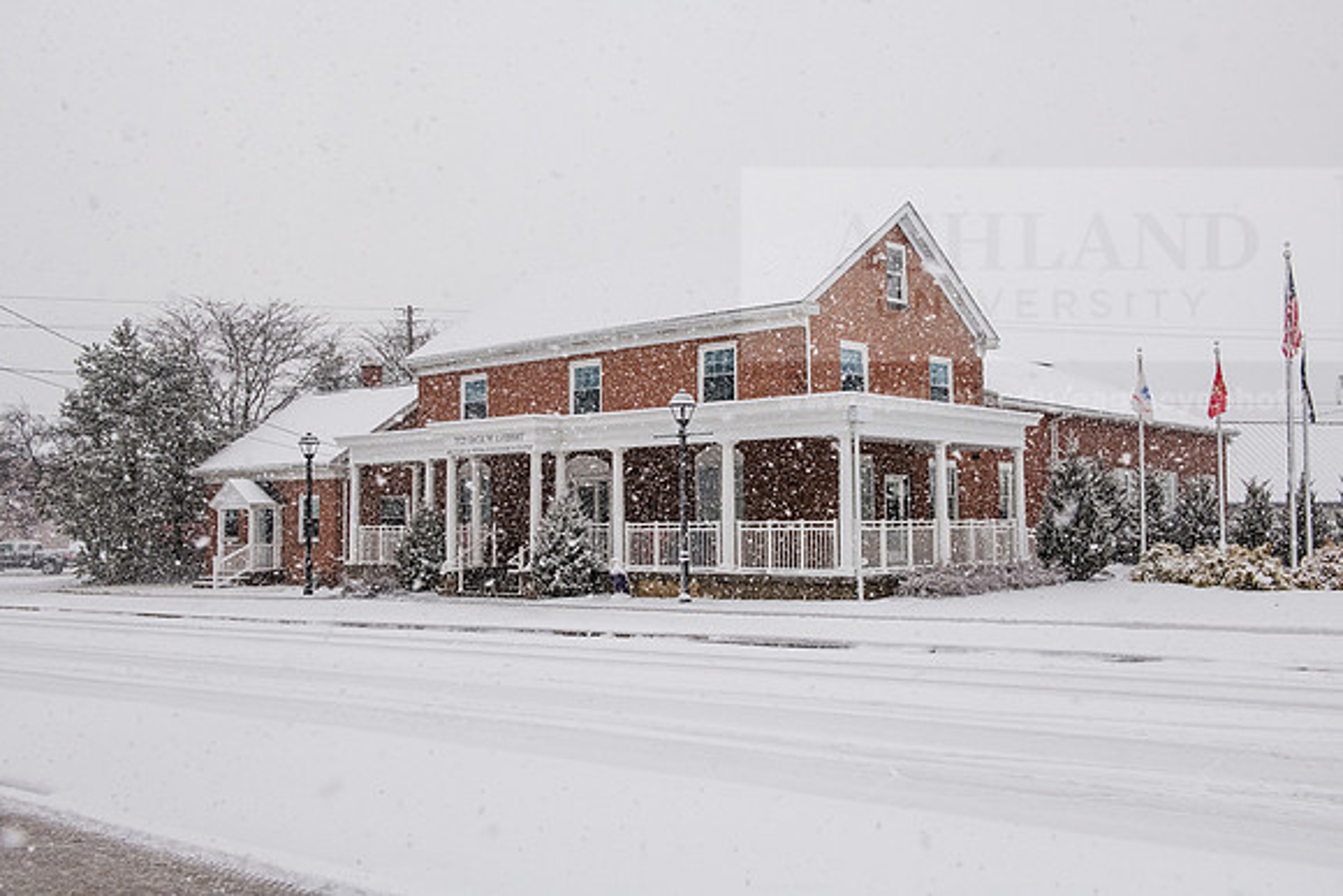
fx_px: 1343
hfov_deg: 53.1
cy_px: 448
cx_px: 672
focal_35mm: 36
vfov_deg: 36.9
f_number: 8
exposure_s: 1/800
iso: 1000
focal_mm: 36
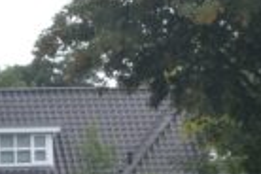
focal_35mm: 328
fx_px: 2378
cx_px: 420
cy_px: 310
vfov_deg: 4.2
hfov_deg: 6.2
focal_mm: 28
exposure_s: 1/161
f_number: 6.3
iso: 400
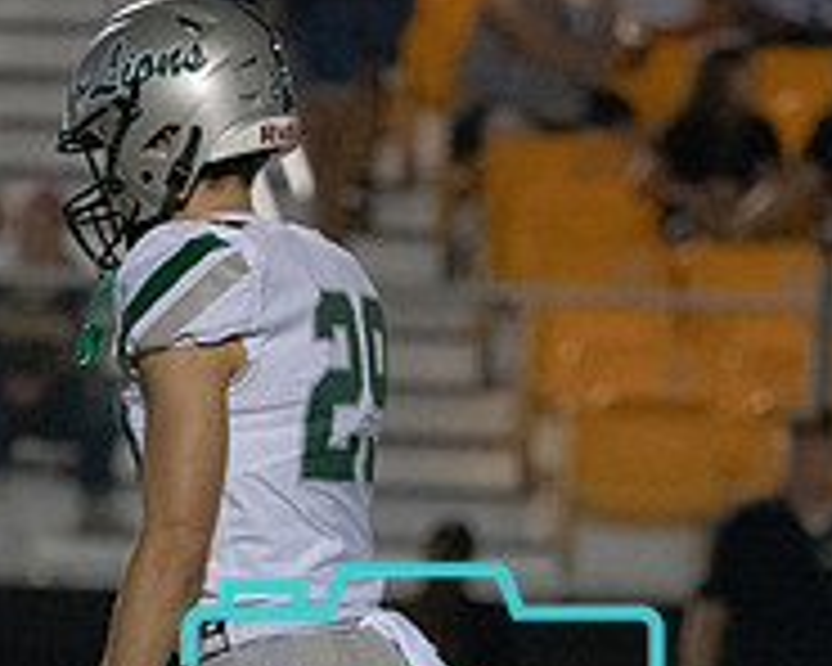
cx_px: 283
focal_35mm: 829
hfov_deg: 2.3
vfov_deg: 1.9
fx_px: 20413
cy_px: 776
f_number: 5.6
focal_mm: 282
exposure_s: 1/1000
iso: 16000
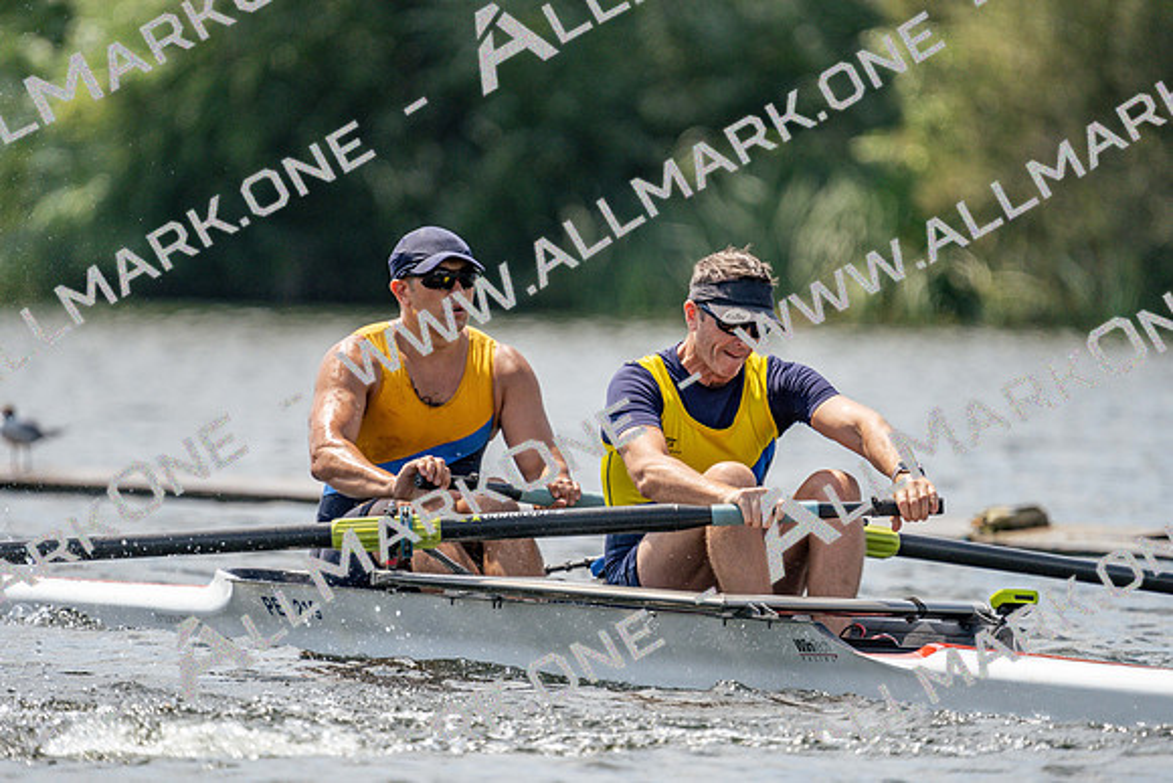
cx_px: 586
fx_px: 19554
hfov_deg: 3.4
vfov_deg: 2.3
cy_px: 392
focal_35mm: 600
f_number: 6.3
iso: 500
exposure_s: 1/2000
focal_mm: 600
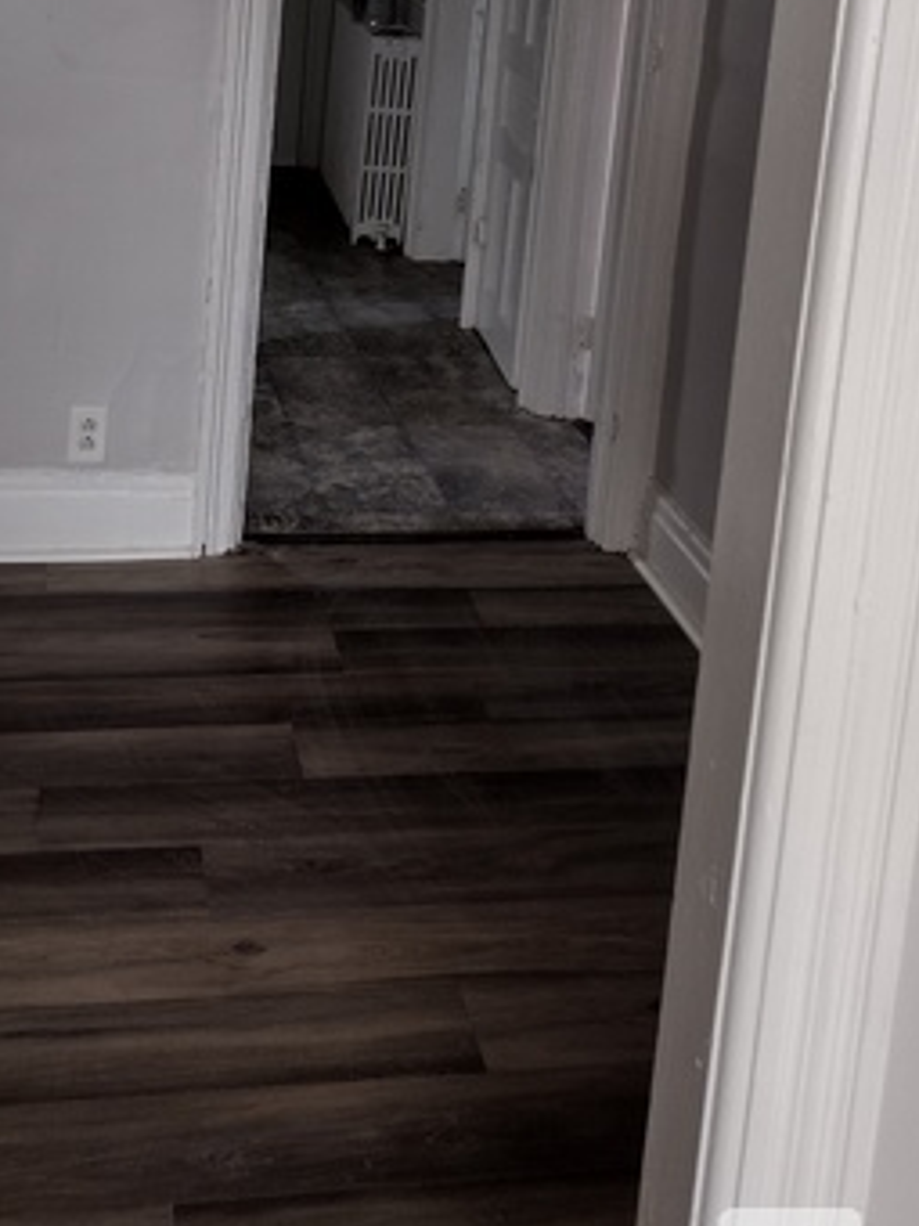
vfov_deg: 34.4
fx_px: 1876
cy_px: 150
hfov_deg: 27.5
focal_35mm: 53
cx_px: 400
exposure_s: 1/60
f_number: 1.7
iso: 120
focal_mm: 4.71
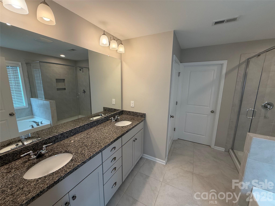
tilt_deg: -10.7
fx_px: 111
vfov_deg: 85.7
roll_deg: -0.2
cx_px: 138
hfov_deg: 102.1
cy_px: 103
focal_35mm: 14
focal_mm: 2.22
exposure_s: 1/120
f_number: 2.2
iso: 125
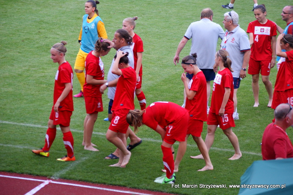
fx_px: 1465
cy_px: 98
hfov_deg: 11.4
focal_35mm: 180
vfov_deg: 7.6
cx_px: 146
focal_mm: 120
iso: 400
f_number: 4
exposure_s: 1/125
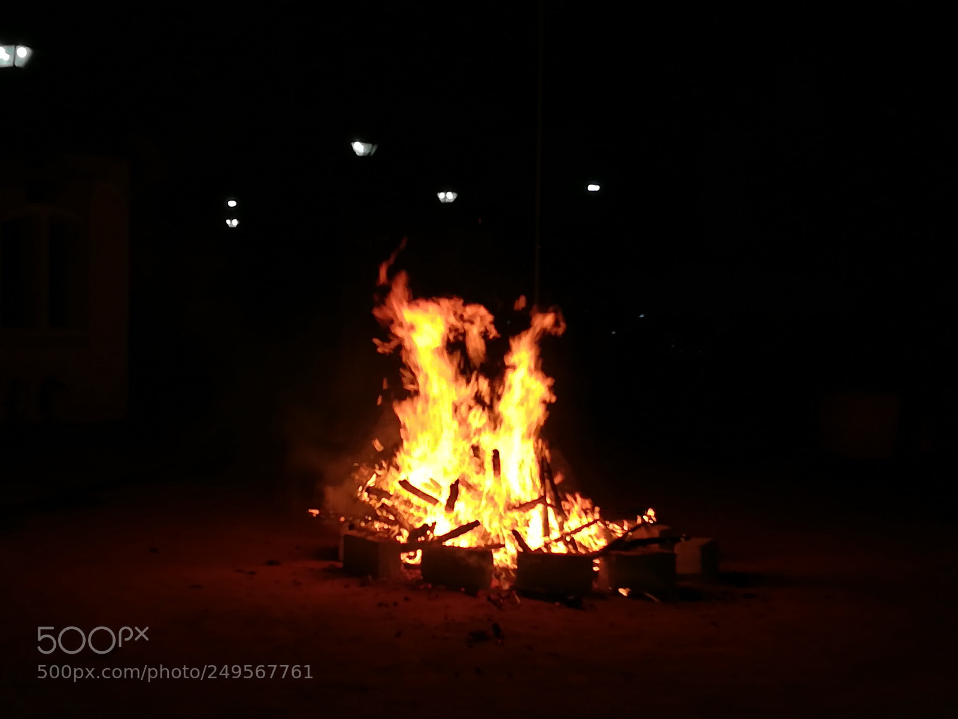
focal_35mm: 26
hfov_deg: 67.3
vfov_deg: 53.1
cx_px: 479
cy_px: 360
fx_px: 720
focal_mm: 3.83
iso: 80
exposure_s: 1/100
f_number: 2.2
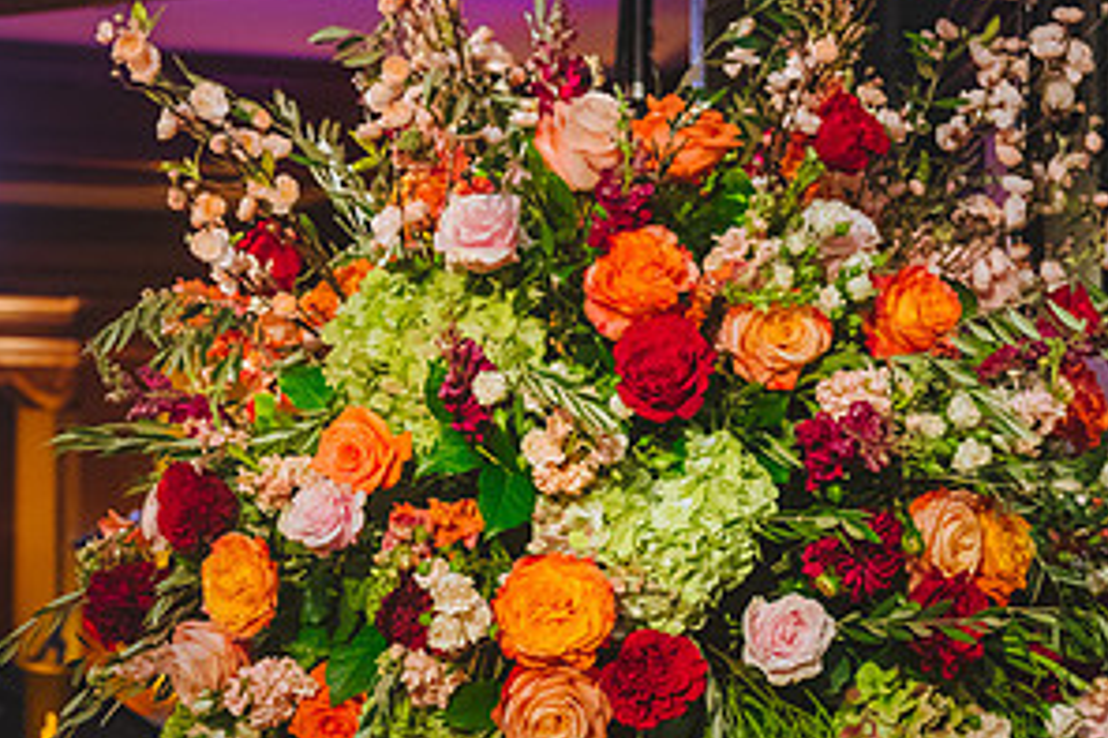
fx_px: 3014
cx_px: 116
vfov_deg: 13.9
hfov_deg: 20.4
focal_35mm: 98
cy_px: 575
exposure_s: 1/60
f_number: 3.5
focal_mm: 50
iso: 2000
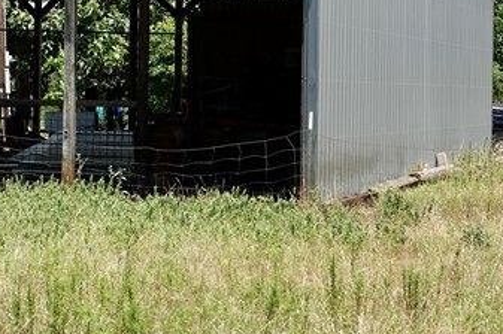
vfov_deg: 10.6
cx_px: -96
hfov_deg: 15.3
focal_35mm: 129
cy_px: 91
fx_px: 1801
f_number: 4
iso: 100
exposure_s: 1/640
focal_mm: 14.65
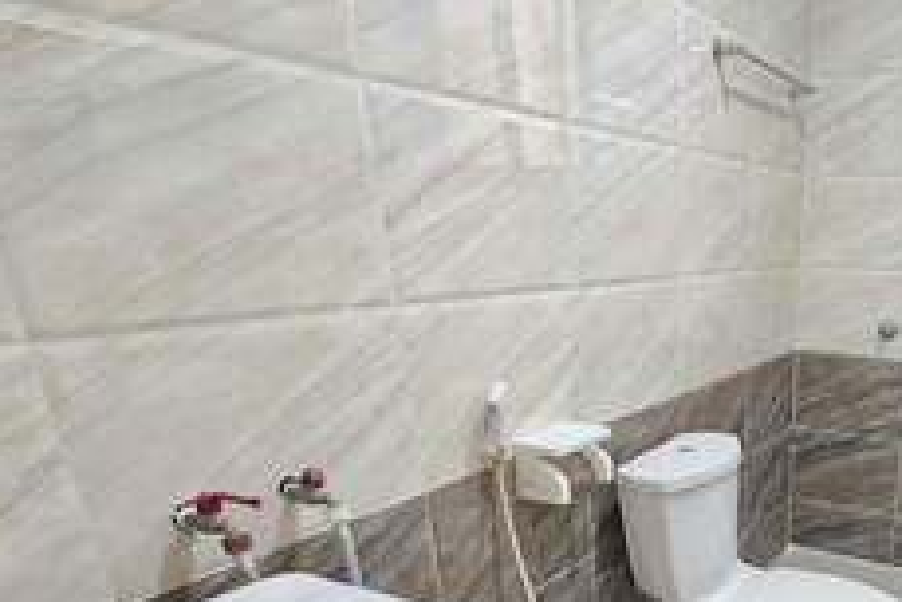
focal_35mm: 27
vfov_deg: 43.9
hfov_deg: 60.4
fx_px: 677
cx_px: 754
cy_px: 537
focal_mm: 2.2
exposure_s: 1/50
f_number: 1.9
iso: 320
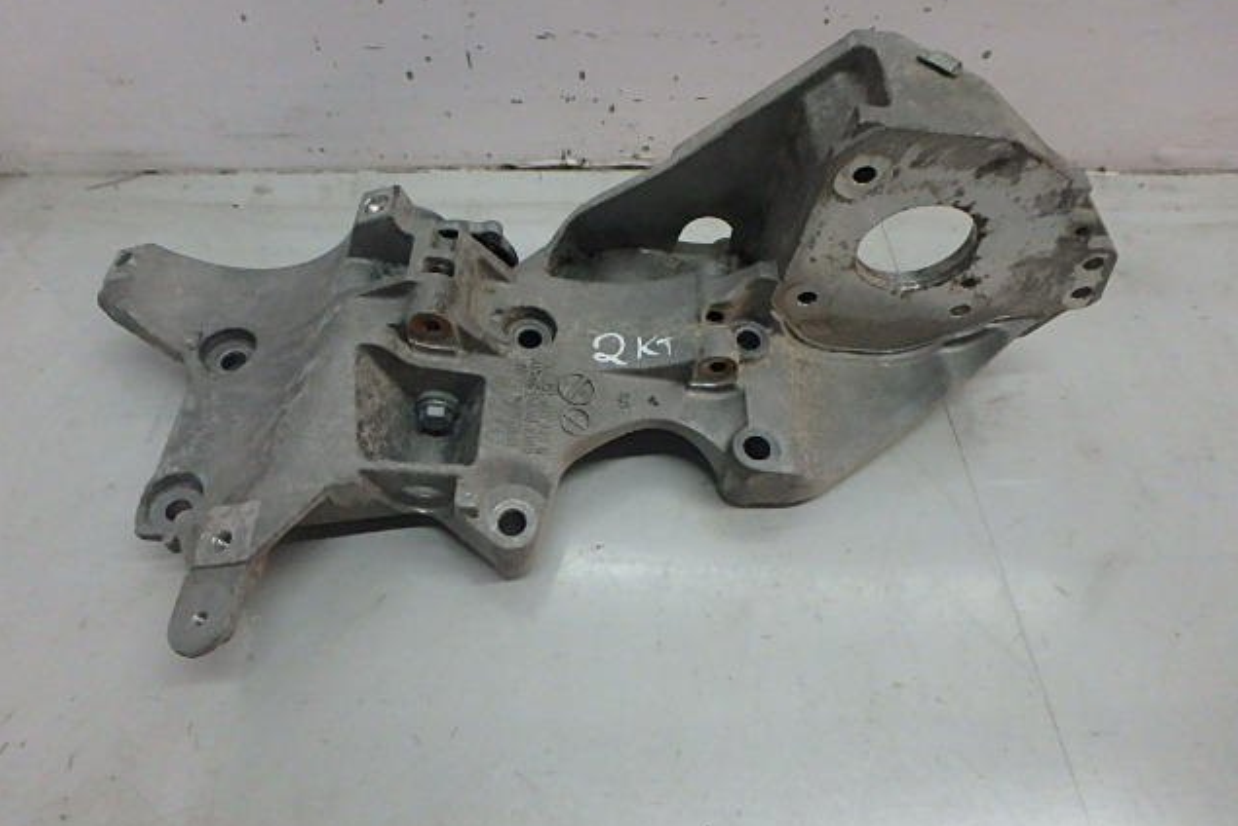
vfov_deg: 57.1
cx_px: 620
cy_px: 368
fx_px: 757
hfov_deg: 78.6
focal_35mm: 22
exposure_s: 1/200
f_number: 3.5
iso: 800
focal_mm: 3.7
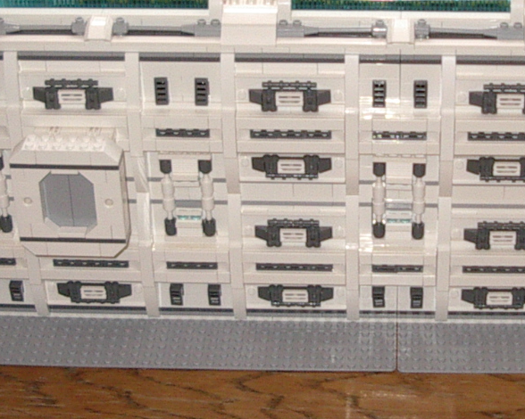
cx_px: 381
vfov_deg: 15.2
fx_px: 1569
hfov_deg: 18.9
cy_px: 122
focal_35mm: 101
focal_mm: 5.8
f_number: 2.6
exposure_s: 1/80
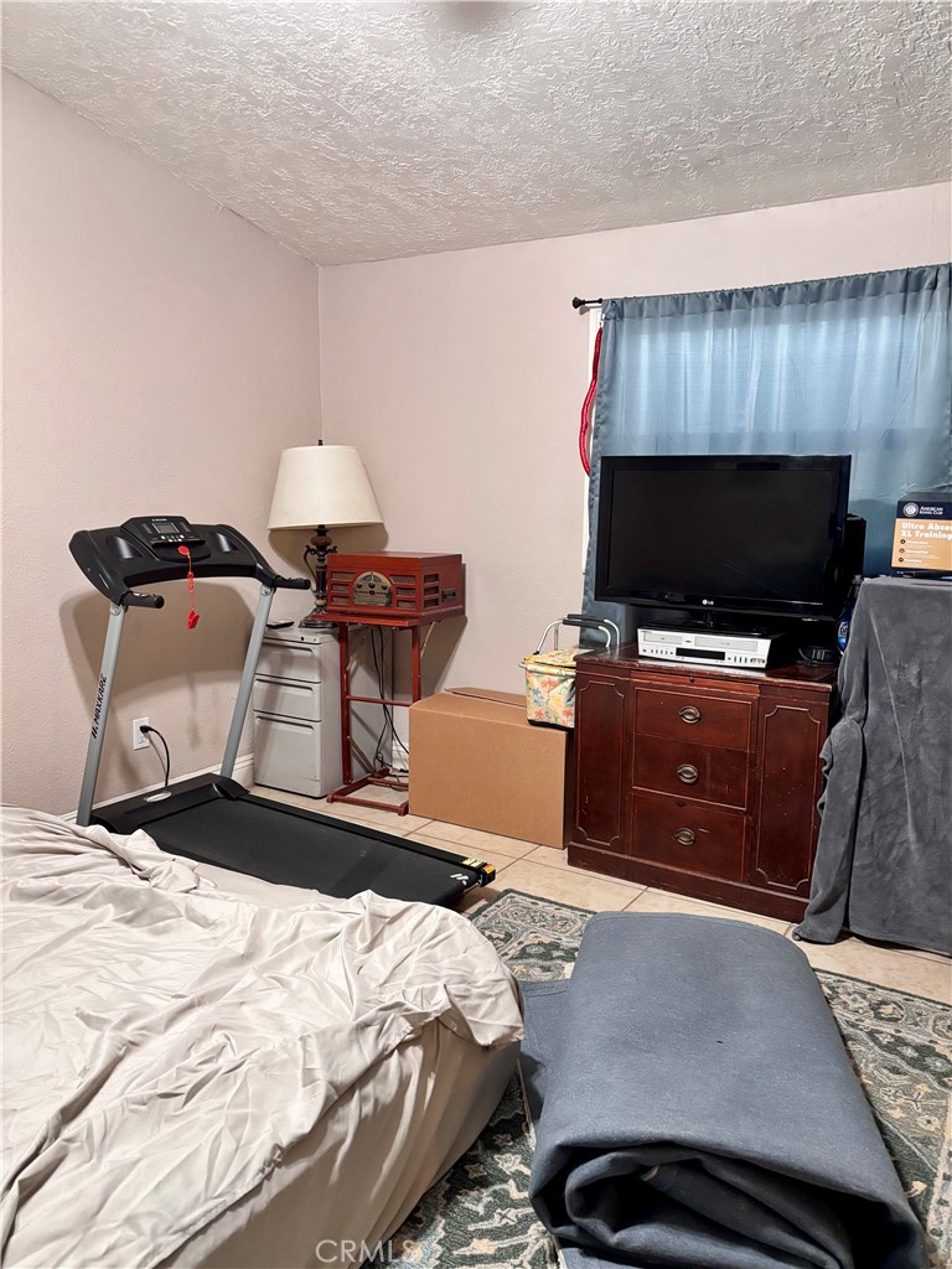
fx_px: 953
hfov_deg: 53.1
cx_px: 476
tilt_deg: -9.1
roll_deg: -0.3
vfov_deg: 67.3
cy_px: 634
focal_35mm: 26
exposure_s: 1/60
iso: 400
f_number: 1.6
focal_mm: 5.96
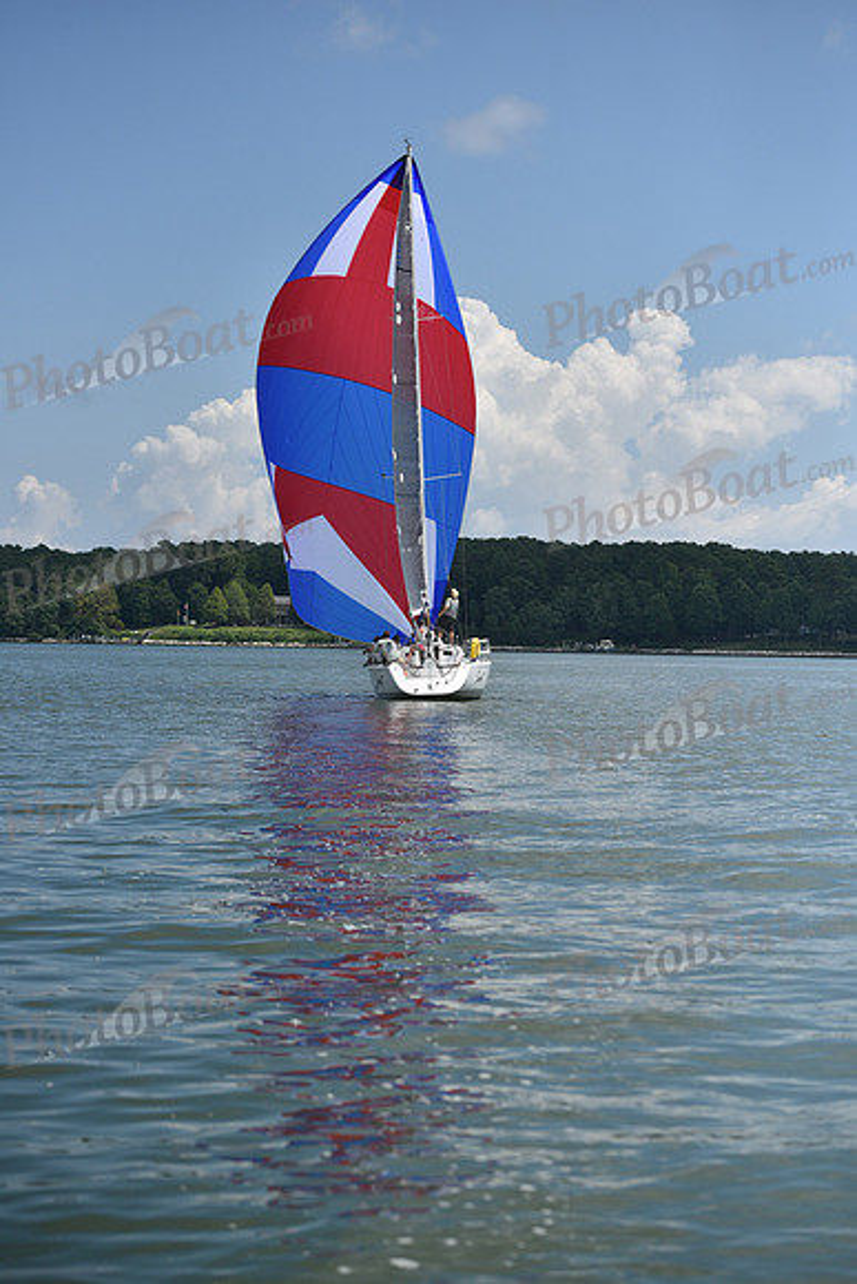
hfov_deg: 19.5
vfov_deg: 28.8
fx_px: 2498
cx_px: 428
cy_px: 642
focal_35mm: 70
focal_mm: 70
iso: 320
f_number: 3.5
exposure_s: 1/8000
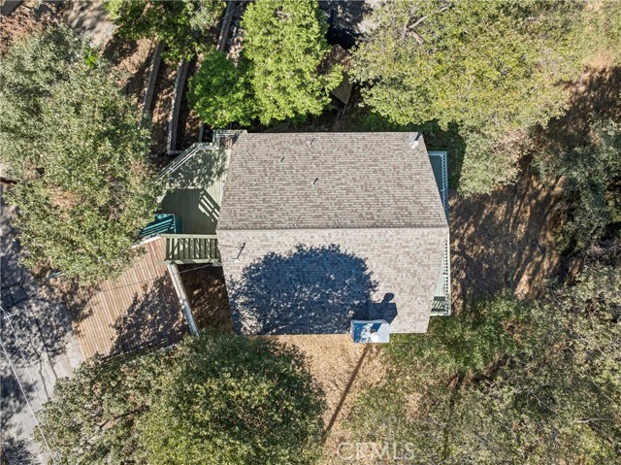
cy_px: 232
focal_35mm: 24
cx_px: 310
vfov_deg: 56.8
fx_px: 430
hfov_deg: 71.6
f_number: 2.8
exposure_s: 1/30
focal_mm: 12.3
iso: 100
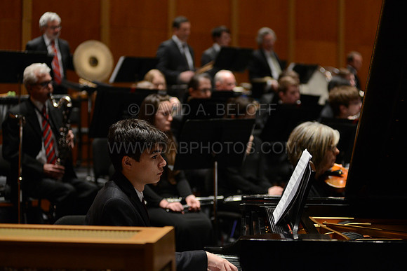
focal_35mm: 80
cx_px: 204
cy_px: 136
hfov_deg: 25.4
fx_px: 905
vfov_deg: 17.1
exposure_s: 1/250
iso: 3200
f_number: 2.8
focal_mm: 80
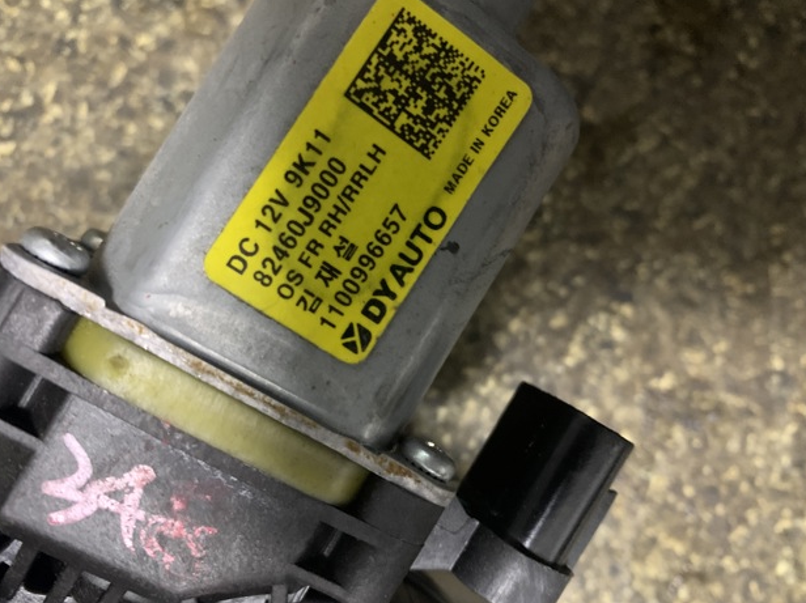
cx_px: 400
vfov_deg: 51.3
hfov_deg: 65.4
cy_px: 311
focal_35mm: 27
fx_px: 628
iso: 640
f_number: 1.8
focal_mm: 4.25
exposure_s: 1/30
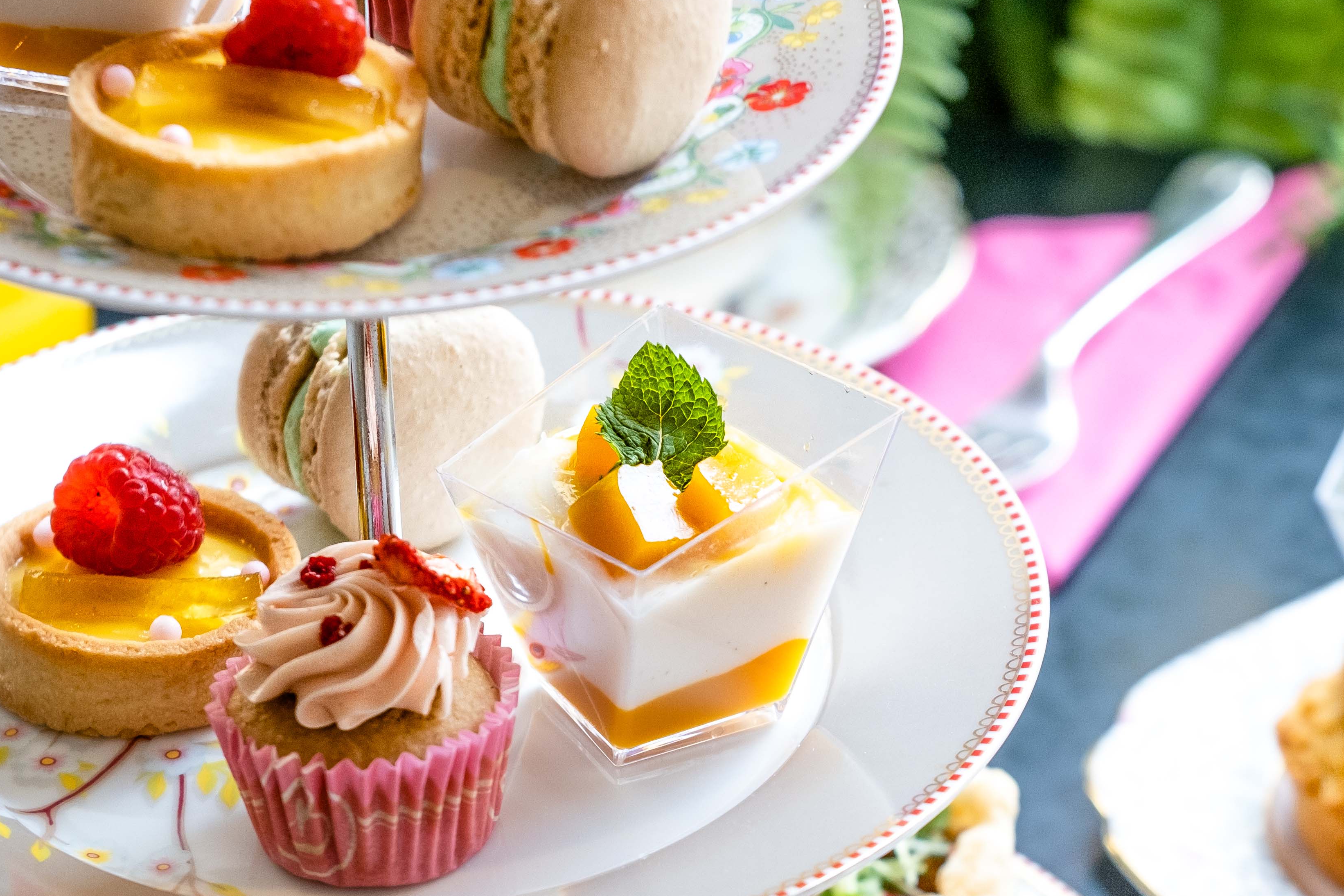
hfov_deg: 9.0
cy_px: 578
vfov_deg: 6.0
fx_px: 8511
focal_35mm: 228
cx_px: 850
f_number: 3.6
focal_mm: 80
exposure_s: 1/250
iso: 400
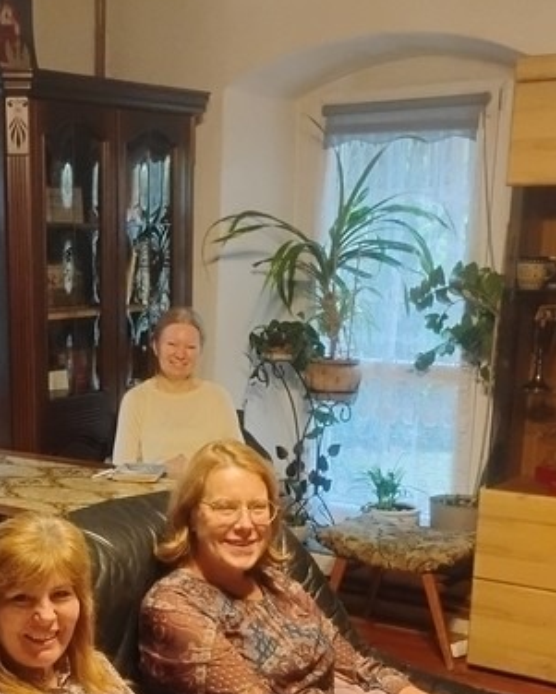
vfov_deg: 31.9
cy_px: 523
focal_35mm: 58
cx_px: 48
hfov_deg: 25.4
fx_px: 1193
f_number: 1.8
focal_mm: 4.26
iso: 2663
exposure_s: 1/33.3
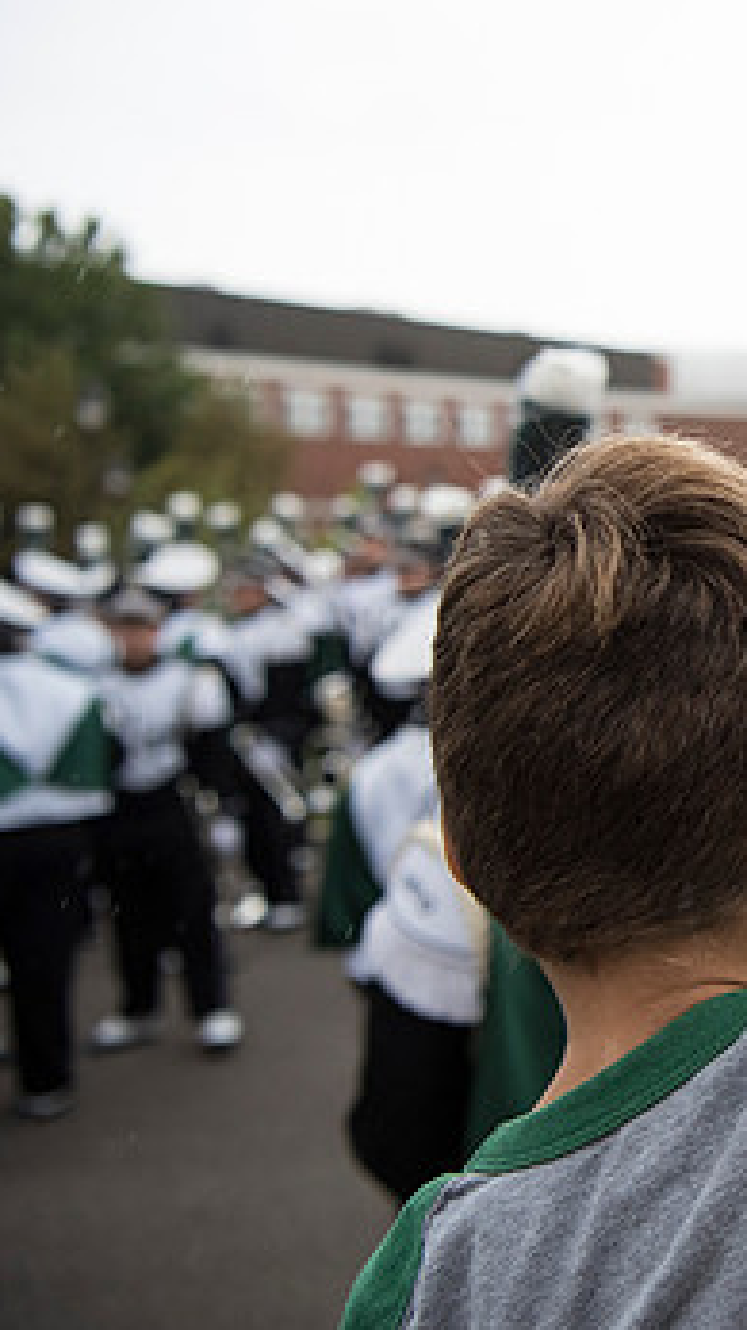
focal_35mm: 56
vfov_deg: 37.2
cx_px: 1099
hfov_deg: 19.0
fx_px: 1973
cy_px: 611
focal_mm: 32
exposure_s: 1/500
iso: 1600
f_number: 3.5
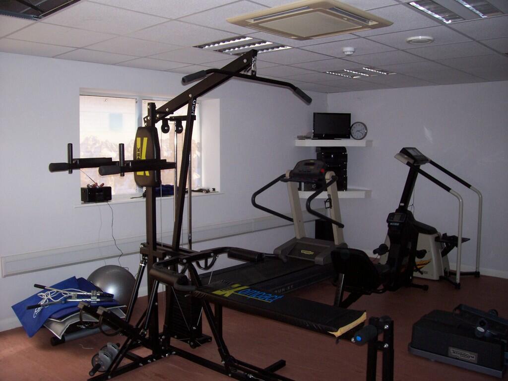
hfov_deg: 54.0
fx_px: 499
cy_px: 190
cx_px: 254
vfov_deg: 41.8
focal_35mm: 34
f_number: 2.7
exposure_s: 1/64
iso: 80
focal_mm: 5.6
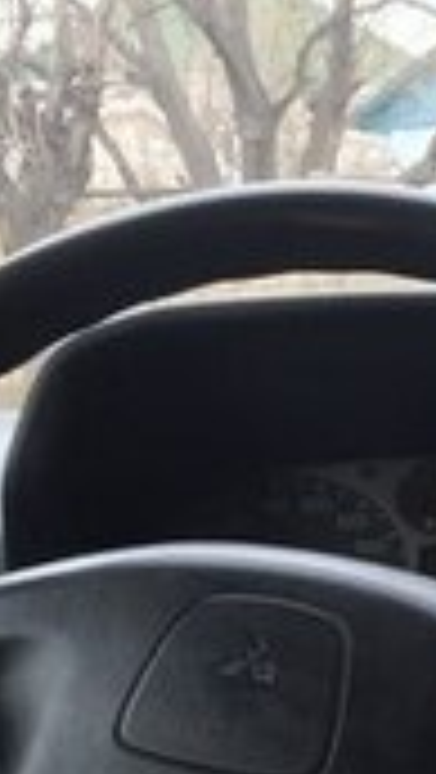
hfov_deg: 8.9
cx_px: 1119
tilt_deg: -10.2
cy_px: 817
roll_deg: +0.9
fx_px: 2482
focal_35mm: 121
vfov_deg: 17.2
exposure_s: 1/100
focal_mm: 4.15
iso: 50
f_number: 2.2
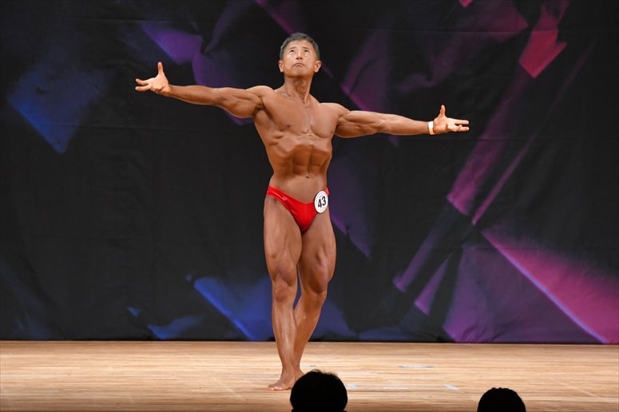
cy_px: 206
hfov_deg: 7.2
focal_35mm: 285
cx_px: 310
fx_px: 4898
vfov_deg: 4.8
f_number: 5.6
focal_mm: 190
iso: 3200
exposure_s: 1/400
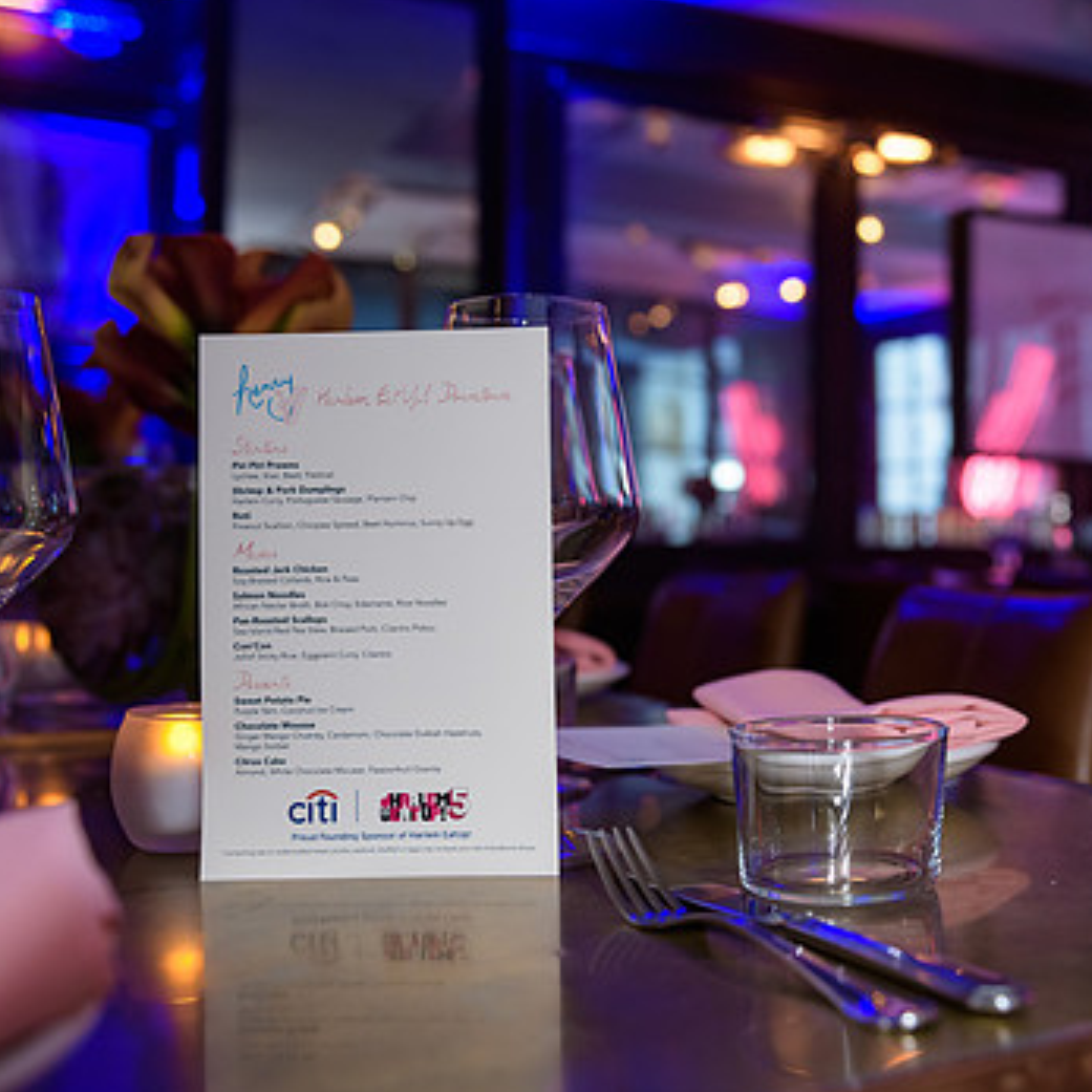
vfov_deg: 38.3
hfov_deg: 37.9
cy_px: 511
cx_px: 743
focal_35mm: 44
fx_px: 1570
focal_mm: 31
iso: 1000
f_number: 3.2
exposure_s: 1/125
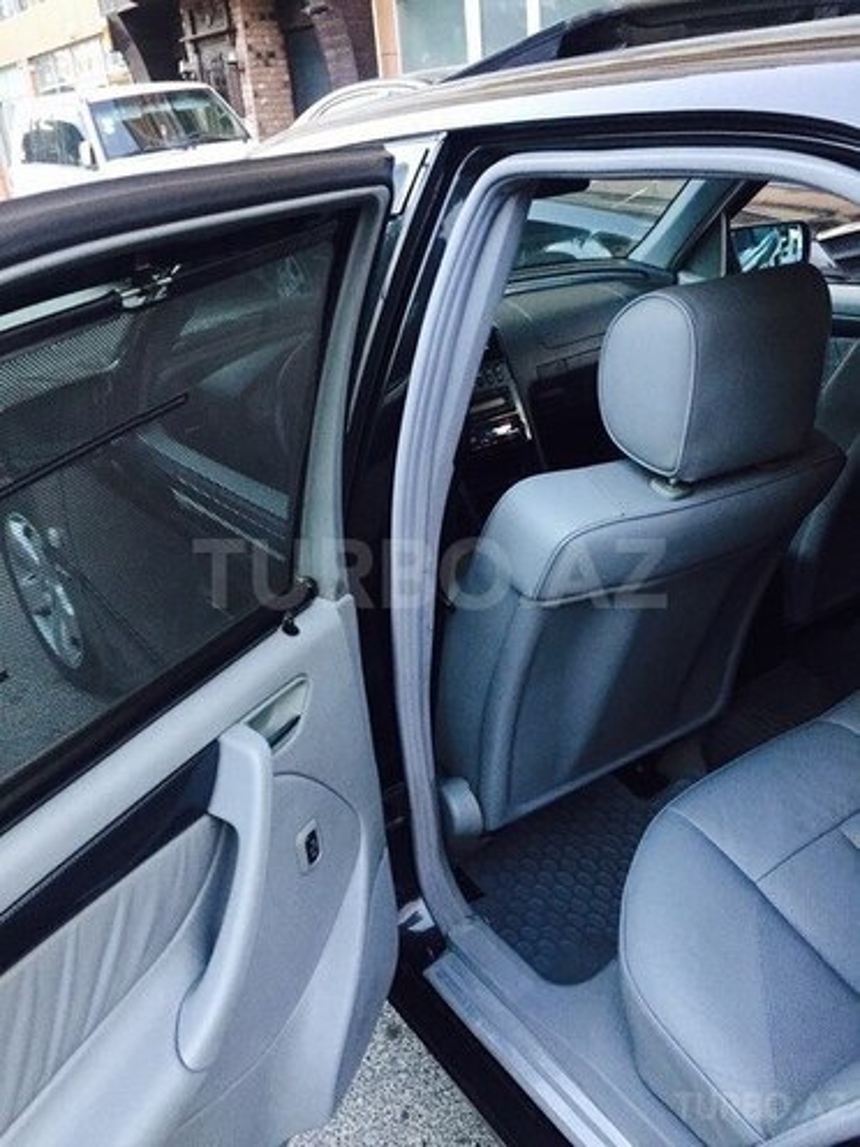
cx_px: 430
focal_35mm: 29
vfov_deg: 61.7
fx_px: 961
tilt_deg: -23.0
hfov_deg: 48.2
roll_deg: +4.0
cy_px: 574
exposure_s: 1/33
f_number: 2.2
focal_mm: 4.15
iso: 250
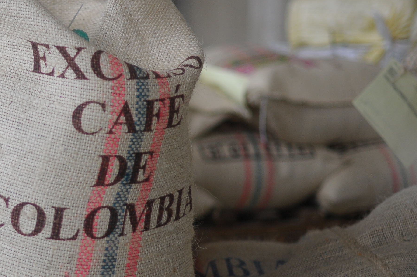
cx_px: 73
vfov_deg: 11.5
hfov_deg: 17.1
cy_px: 173
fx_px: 1378
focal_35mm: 119
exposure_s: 1/1250
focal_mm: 50
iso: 640
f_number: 1.4
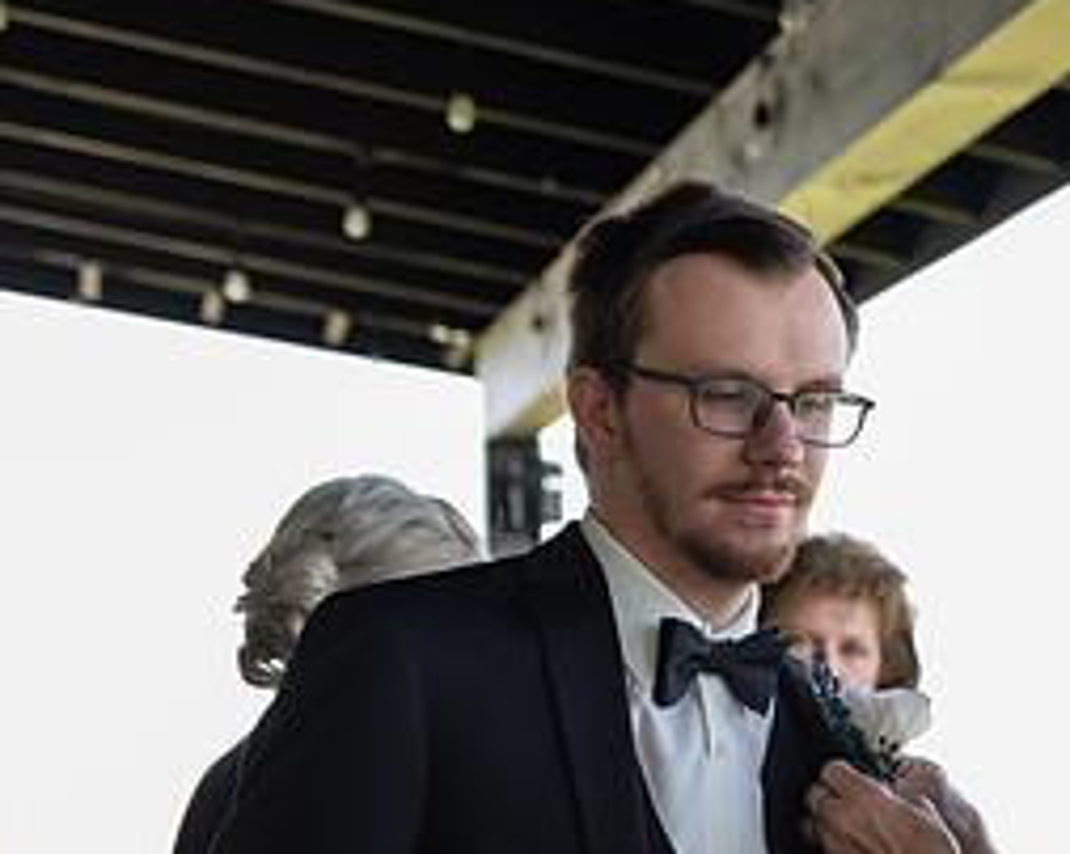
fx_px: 3069
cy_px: 772
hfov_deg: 19.6
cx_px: 854
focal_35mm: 97
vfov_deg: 15.7
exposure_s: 1/160
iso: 320
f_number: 3.2
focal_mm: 45
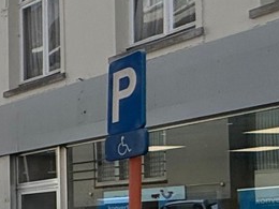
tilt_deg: +2.4
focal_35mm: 86
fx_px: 693
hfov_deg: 13.4
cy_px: 236
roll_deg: -0.9
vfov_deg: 16.6
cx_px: -454
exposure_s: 1/1901
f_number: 2.2
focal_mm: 2.22
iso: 50
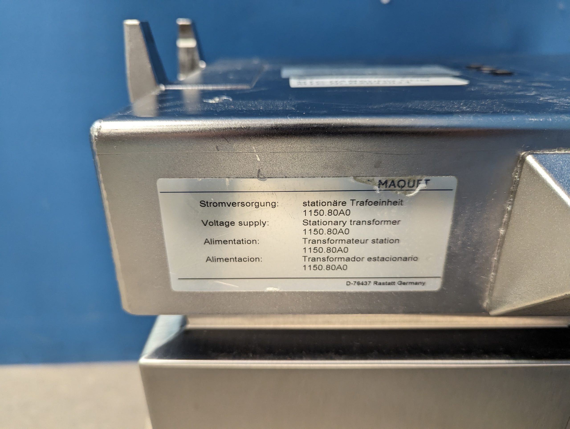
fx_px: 396
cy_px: 214
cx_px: 285
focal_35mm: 24
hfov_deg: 71.5
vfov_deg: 56.9
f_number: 1.85
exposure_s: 1/100
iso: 411
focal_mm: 6.81
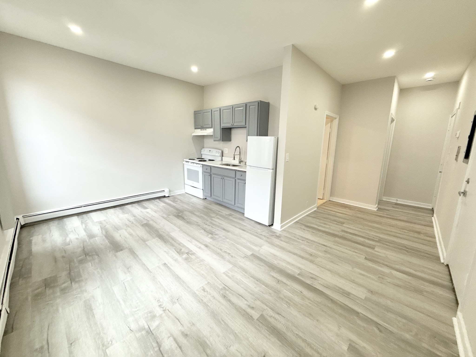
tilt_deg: -9.2
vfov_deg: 85.7
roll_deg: -0.2
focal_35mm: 14
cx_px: 238
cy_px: 178
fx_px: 193
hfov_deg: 102.1
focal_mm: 2.22
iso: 200
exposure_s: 1/120
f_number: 2.2
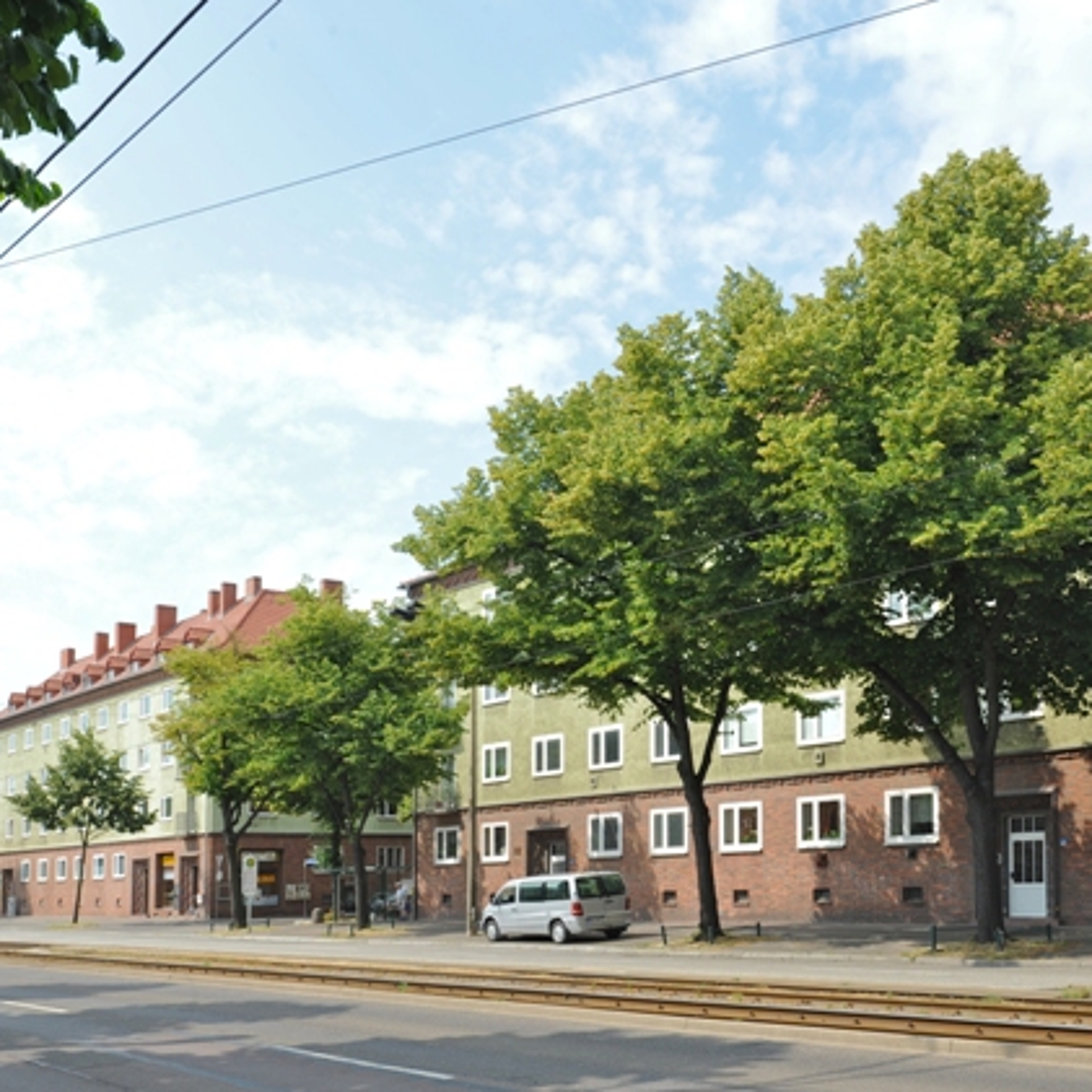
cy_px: 550
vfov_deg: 41.9
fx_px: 1428
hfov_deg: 41.8
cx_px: 576
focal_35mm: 40
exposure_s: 1/100
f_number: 13
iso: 160
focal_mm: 31
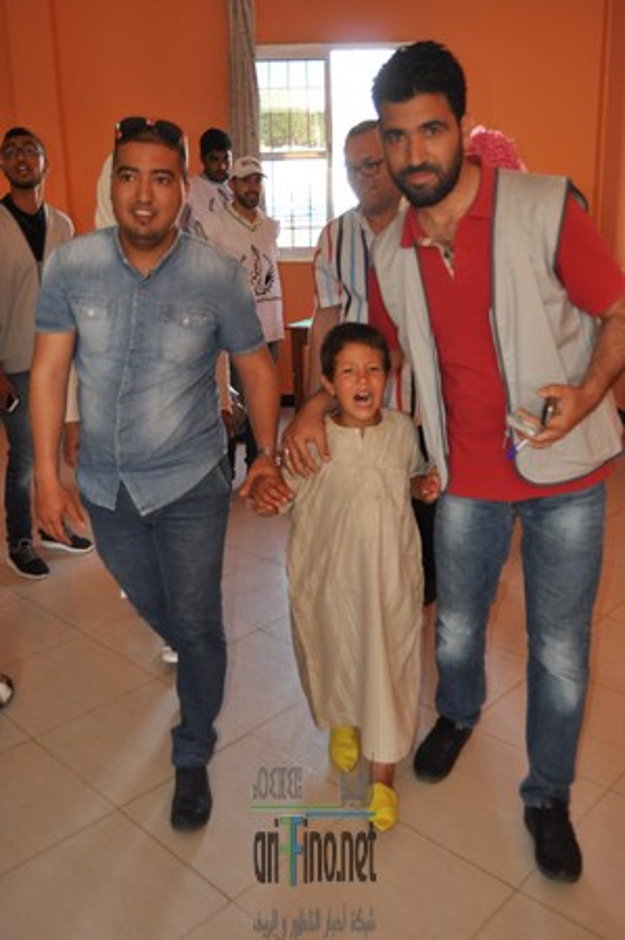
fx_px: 861
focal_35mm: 33
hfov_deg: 39.9
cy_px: 470
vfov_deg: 57.3
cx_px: 312
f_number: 3.5
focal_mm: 22
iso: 800
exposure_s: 1/125
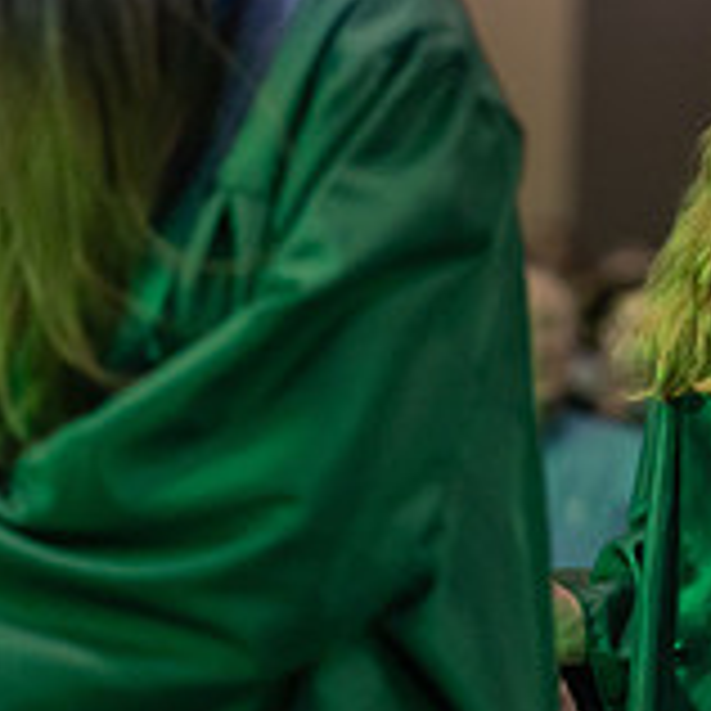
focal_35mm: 169
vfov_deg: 10.3
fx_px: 3927
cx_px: 796
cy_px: 202
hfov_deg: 10.2
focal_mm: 50
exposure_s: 1/500
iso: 1250
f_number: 1.2
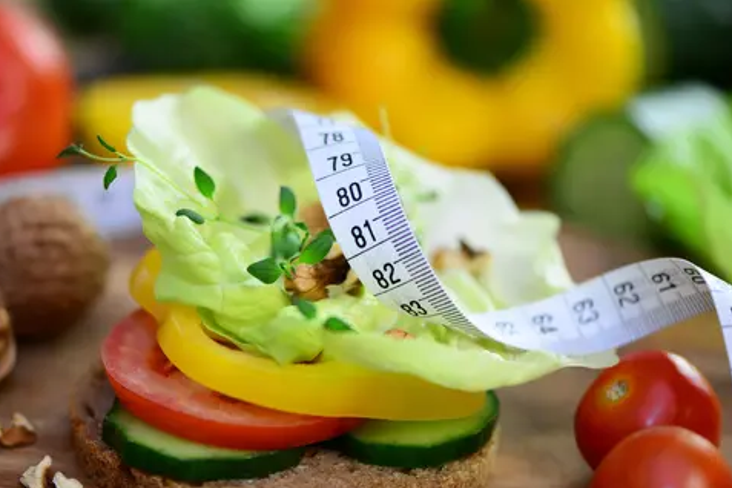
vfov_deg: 10.4
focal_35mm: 132
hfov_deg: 15.5
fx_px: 2684
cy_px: 305
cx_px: 305
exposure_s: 1/60
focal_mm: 105
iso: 100
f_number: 3
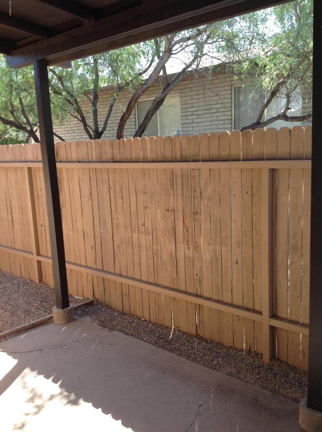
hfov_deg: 40.6
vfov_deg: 52.7
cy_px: 216
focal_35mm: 35
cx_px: 161
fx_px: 435
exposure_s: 1/153
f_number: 2.4
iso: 50
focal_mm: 4.28
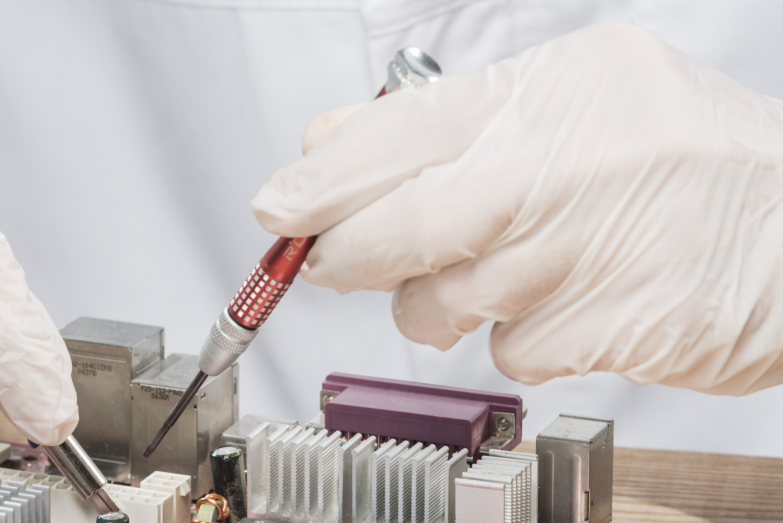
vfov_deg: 7.8
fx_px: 3829
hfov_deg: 11.6
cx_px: 144
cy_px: 339
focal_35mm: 176
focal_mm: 105
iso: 100
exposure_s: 1/160
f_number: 10
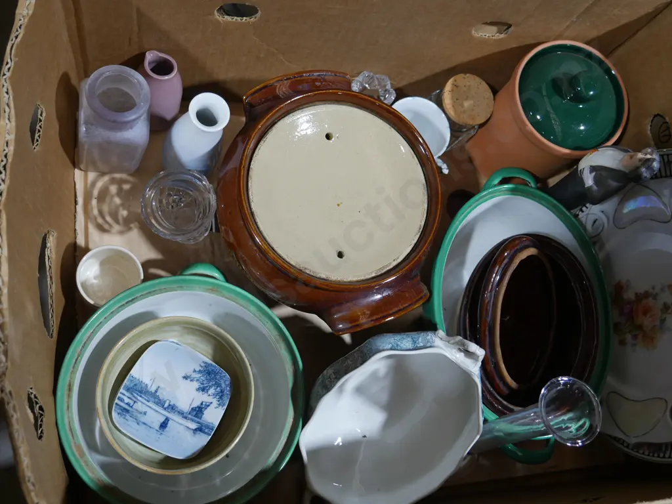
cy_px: 252
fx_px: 699
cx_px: 336
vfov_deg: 39.7
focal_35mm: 36
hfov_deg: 51.4
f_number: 4
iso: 250
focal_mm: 18
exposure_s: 1/60
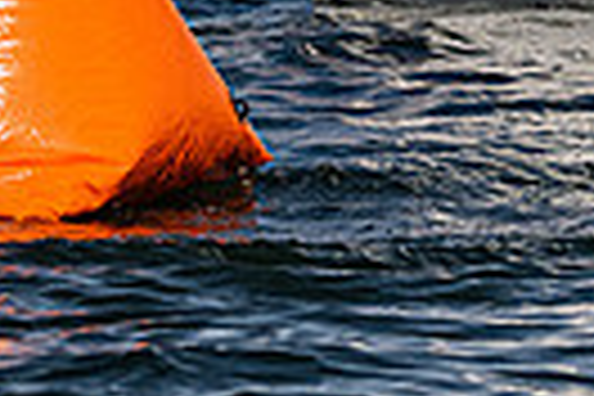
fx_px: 8860
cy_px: -275
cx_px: 1382
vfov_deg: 2.6
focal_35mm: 537
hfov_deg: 3.8
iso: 320
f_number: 5.6
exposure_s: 1/5000
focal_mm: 100
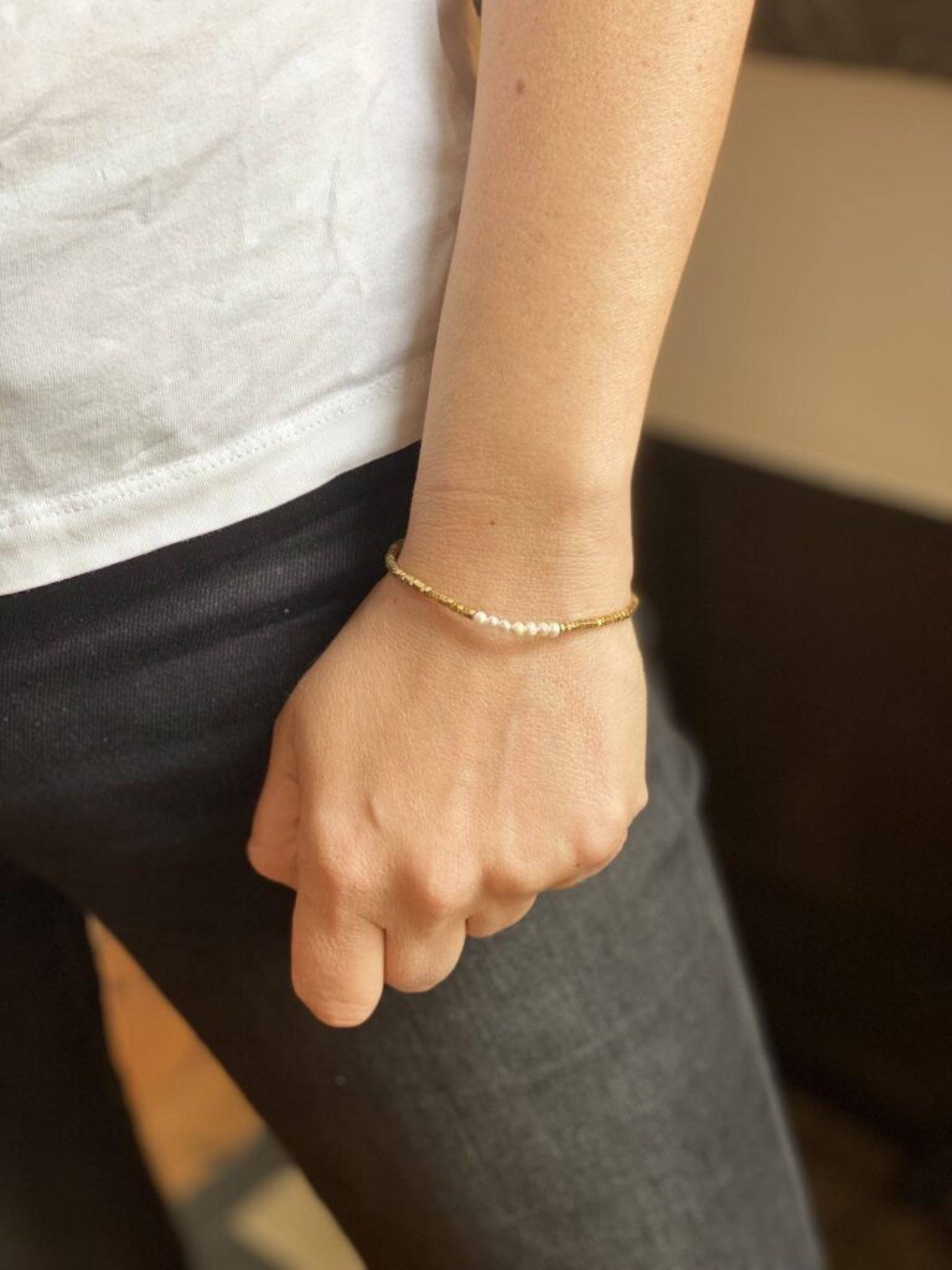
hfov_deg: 28.0
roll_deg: +5.4
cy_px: 635
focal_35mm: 52
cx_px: 476
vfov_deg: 36.8
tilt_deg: -32.6
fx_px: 1907
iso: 80
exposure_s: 1/100
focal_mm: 6
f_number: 2
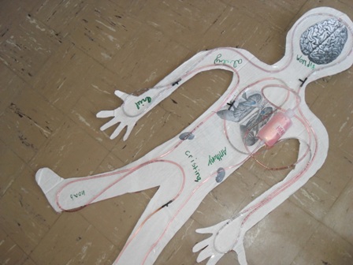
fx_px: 357
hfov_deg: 52.6
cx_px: 176
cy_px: 132
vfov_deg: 40.7
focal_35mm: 35
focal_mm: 6.2
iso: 160
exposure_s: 1/45
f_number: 2.8
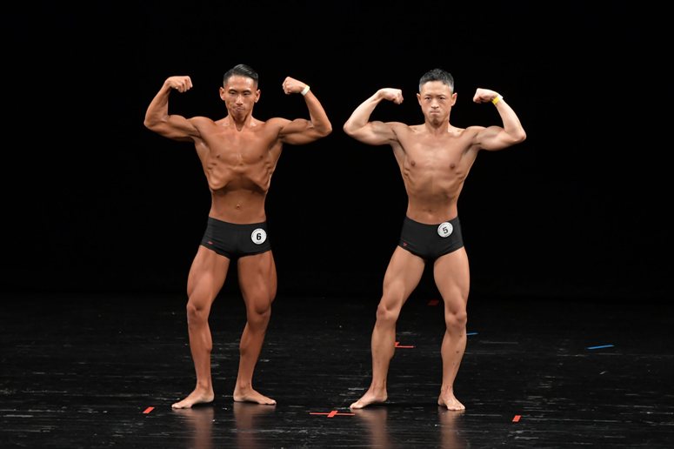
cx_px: 337
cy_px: 224
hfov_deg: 8.1
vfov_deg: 5.4
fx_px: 4772
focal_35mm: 255
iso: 2500
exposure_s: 1/400
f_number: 5.6
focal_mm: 170
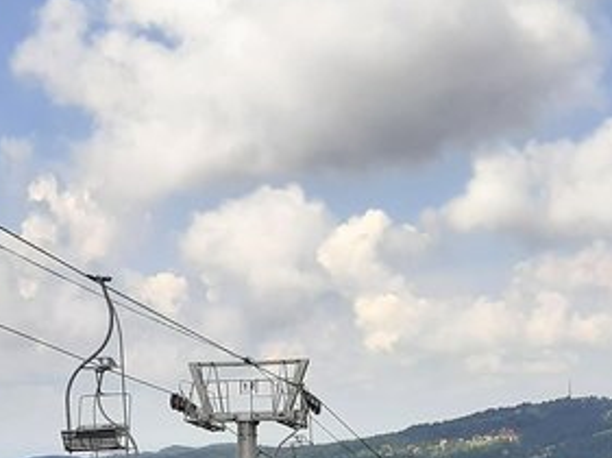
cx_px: 383
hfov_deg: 25.3
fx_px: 1360
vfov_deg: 18.5
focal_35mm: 77
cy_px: 469
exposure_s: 1/2000
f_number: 1.9
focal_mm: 3.6
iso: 40
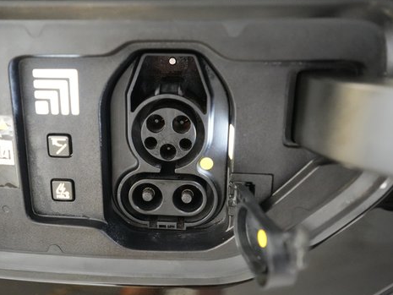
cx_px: 174
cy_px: 155
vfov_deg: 38.7
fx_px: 420
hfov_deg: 50.0
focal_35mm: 37
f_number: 2.8
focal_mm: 28
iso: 12800
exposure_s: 1/320
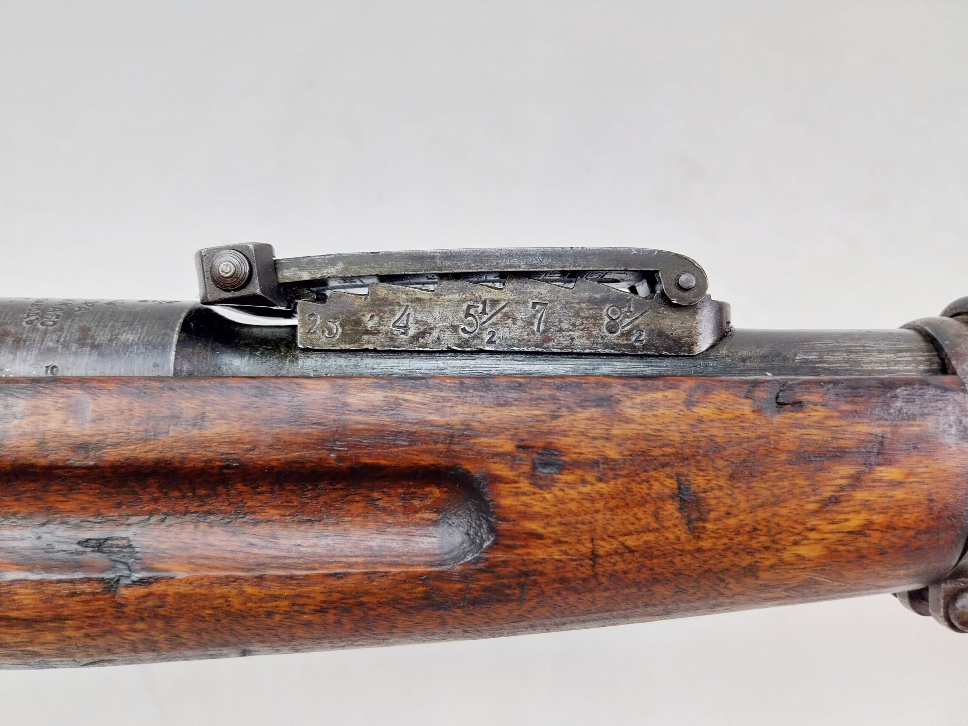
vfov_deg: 53.1
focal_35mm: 26
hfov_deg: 67.3
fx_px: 727
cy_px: 363
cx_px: 484
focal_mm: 4
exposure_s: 1/50
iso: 40
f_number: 1.8
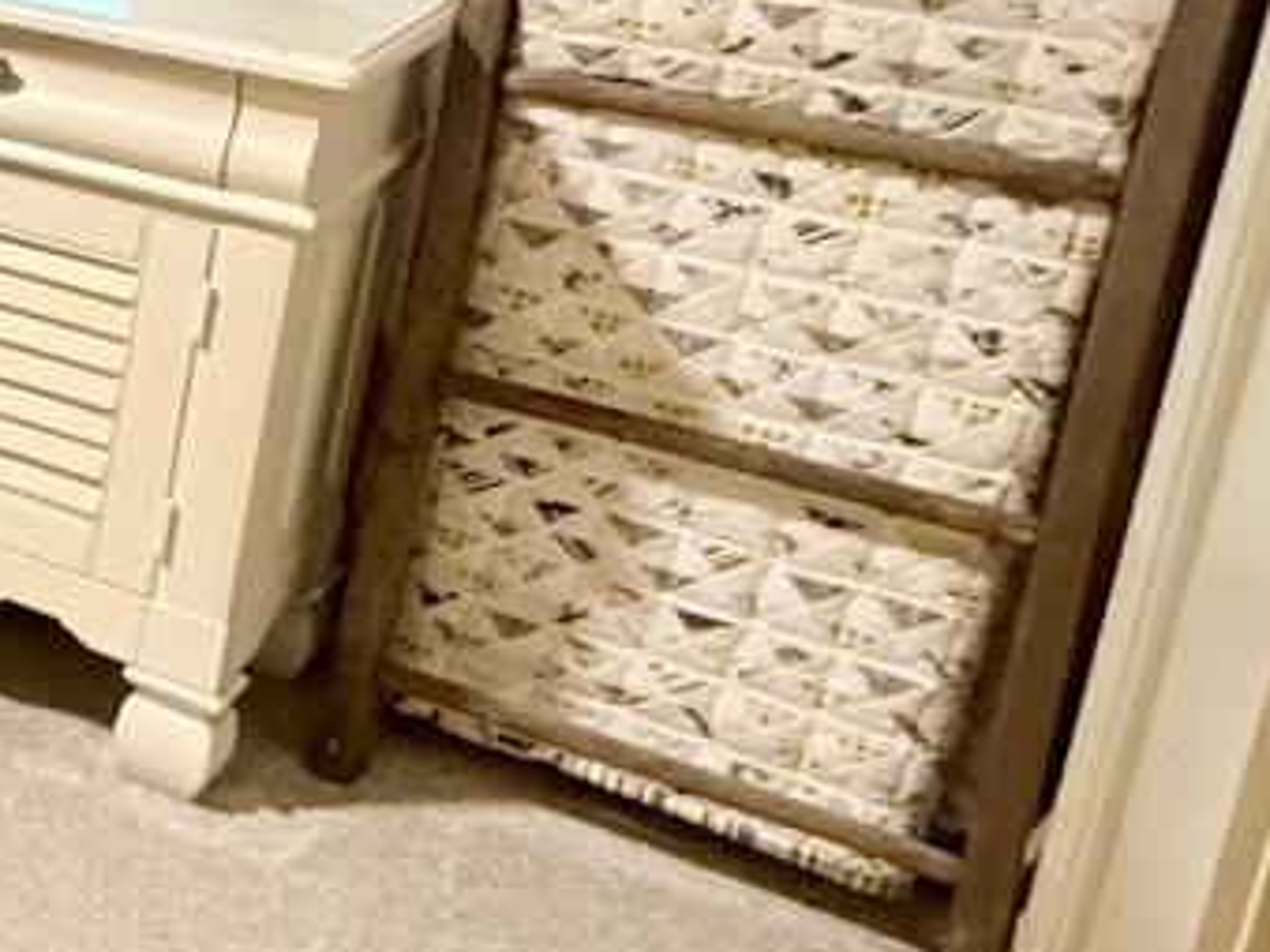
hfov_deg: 19.4
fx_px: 2274
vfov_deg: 22.3
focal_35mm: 62
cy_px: -92
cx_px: -1218
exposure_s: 1/60
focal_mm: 2.22
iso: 640
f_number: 2.2
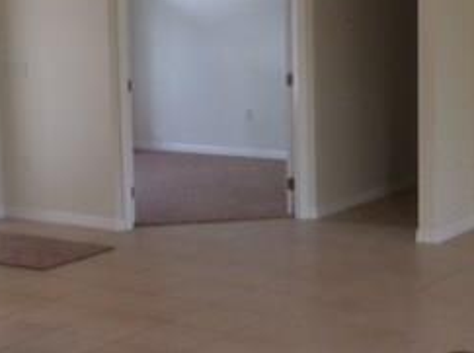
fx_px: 1188
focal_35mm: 87
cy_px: 138
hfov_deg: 22.5
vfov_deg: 16.9
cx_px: 166
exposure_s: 1/24
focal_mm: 3.3
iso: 50
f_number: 2.4
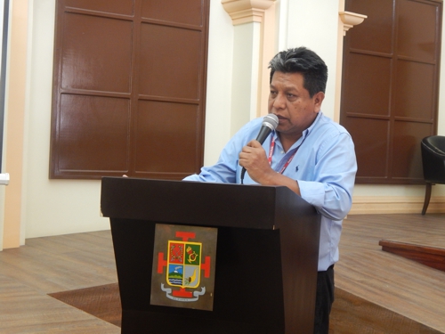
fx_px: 784
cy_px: 167
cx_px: 222
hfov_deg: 31.7
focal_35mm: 61
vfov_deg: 24.0
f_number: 4
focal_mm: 10.9
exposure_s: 1/13
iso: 400
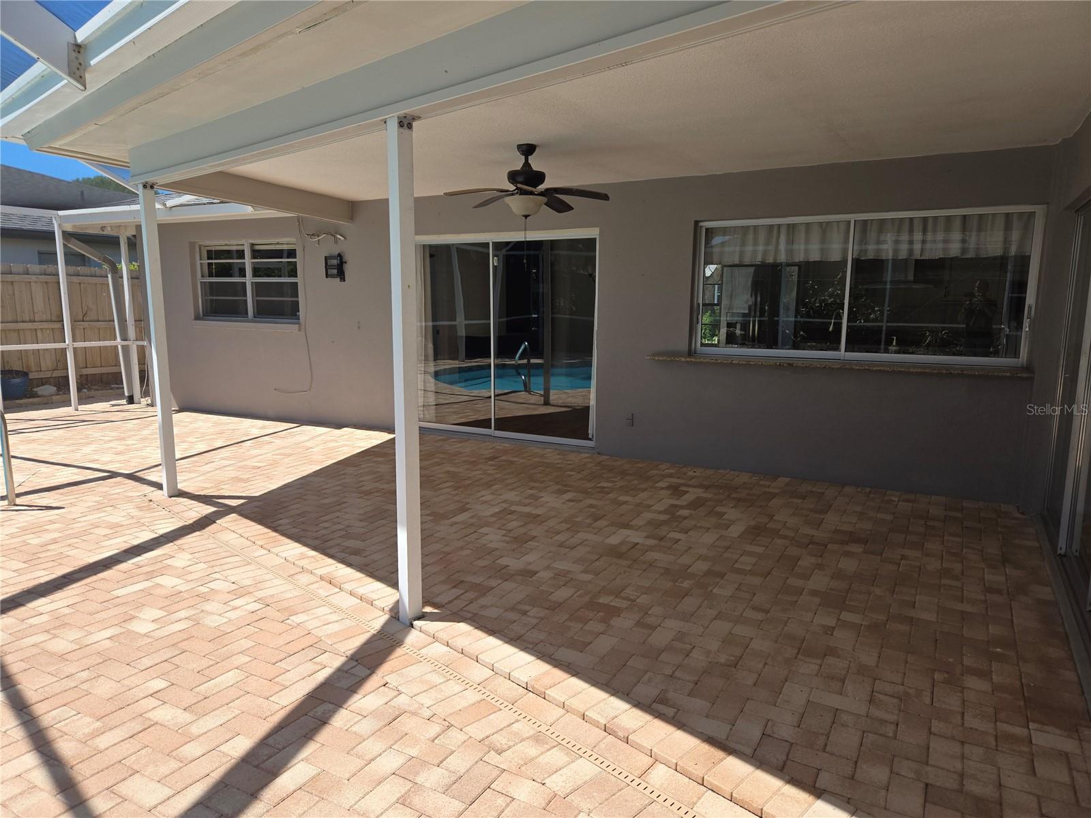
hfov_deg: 73.9
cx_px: 546
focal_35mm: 23
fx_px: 725
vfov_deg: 58.9
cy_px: 409
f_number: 1.8
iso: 25
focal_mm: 5.4
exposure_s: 1/876
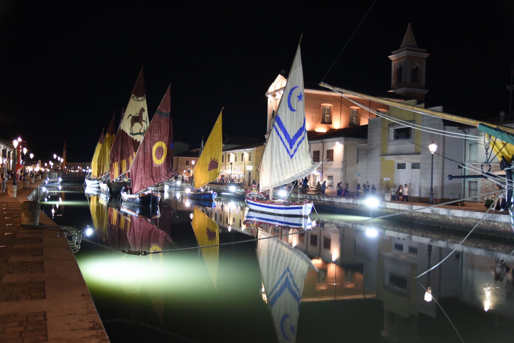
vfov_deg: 36.9
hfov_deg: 53.1
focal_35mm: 36
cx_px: 257
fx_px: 514
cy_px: 172
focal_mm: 24
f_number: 2.8
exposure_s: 1/25
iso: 1000
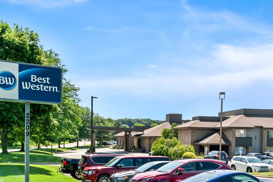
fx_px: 341
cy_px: 110
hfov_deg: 43.4
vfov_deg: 29.8
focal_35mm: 45
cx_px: 165
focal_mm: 33
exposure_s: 1/640
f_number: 10
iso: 400
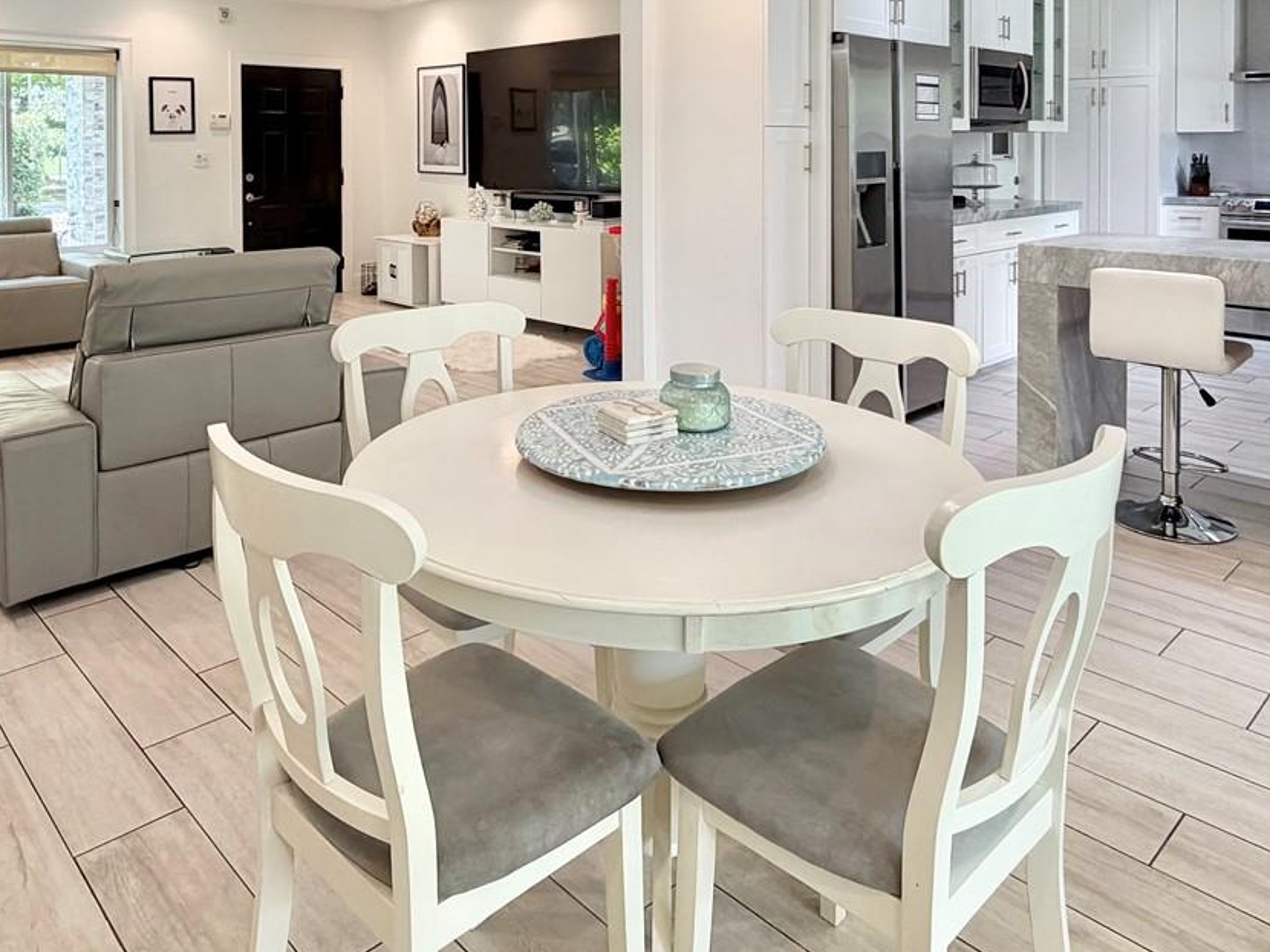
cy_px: 161
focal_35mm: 27
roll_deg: +0.4
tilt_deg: -1.1
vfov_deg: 47.8
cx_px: 594
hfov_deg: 65.3
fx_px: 990
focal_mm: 2.22
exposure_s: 1/120
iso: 160
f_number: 2.2
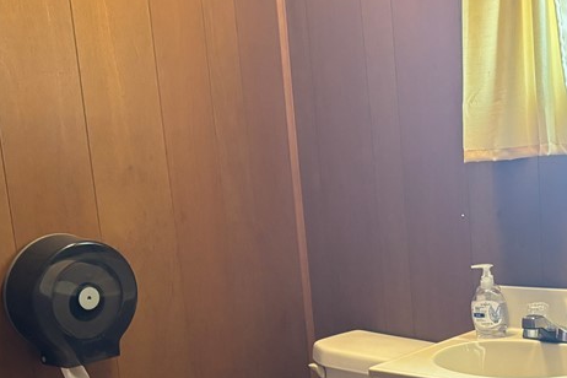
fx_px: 945
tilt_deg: -11.8
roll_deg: +4.0
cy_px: 322
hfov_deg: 32.9
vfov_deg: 22.2
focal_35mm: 60
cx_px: 410
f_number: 1.6
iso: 500
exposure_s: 1/60
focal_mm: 5.96
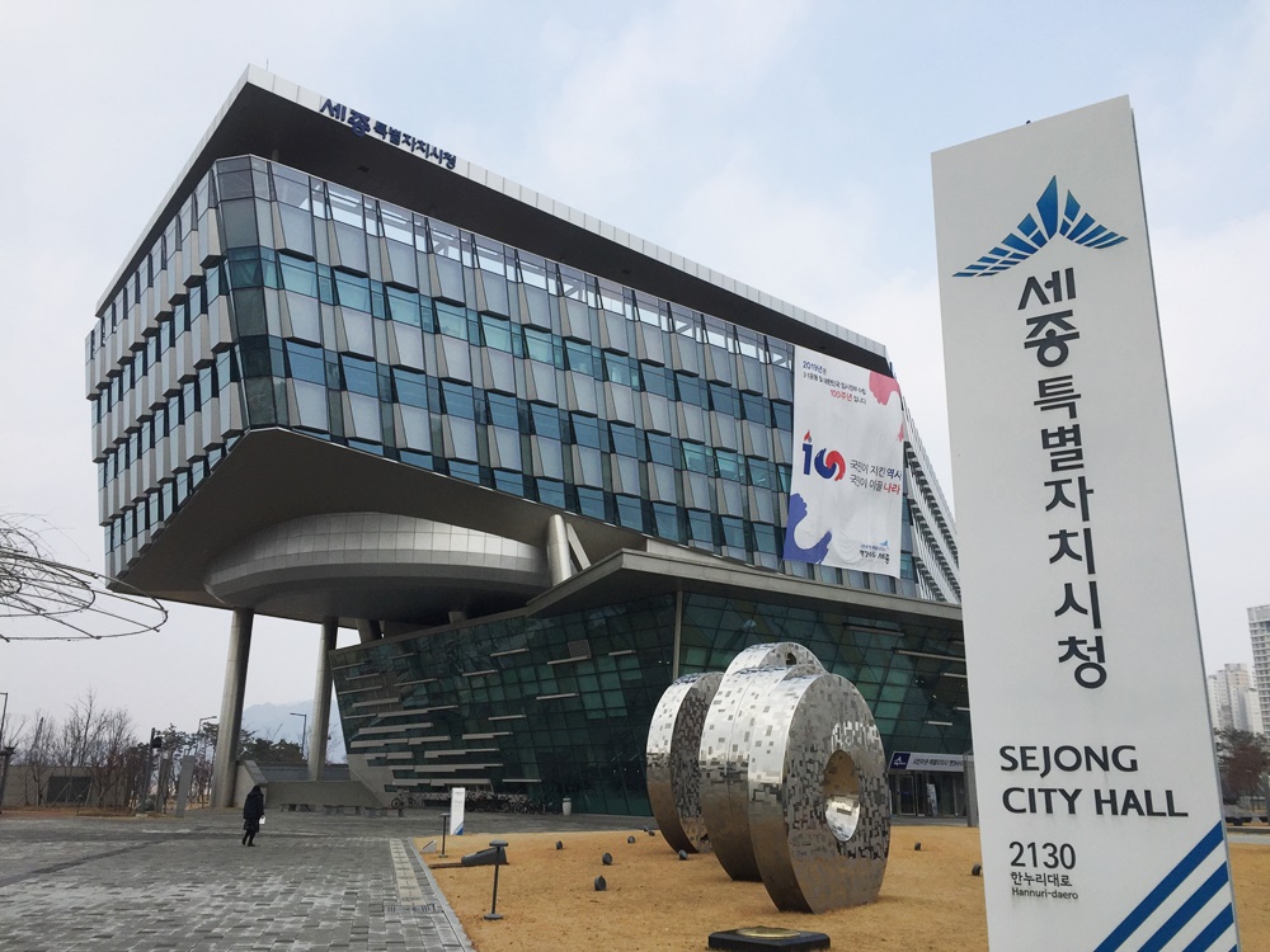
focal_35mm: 29
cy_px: 476
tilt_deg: +16.4
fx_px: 1064
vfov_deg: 48.2
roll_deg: -0.9
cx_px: 635
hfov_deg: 61.7
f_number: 2.2
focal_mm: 4.15
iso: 32
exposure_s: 1/2639
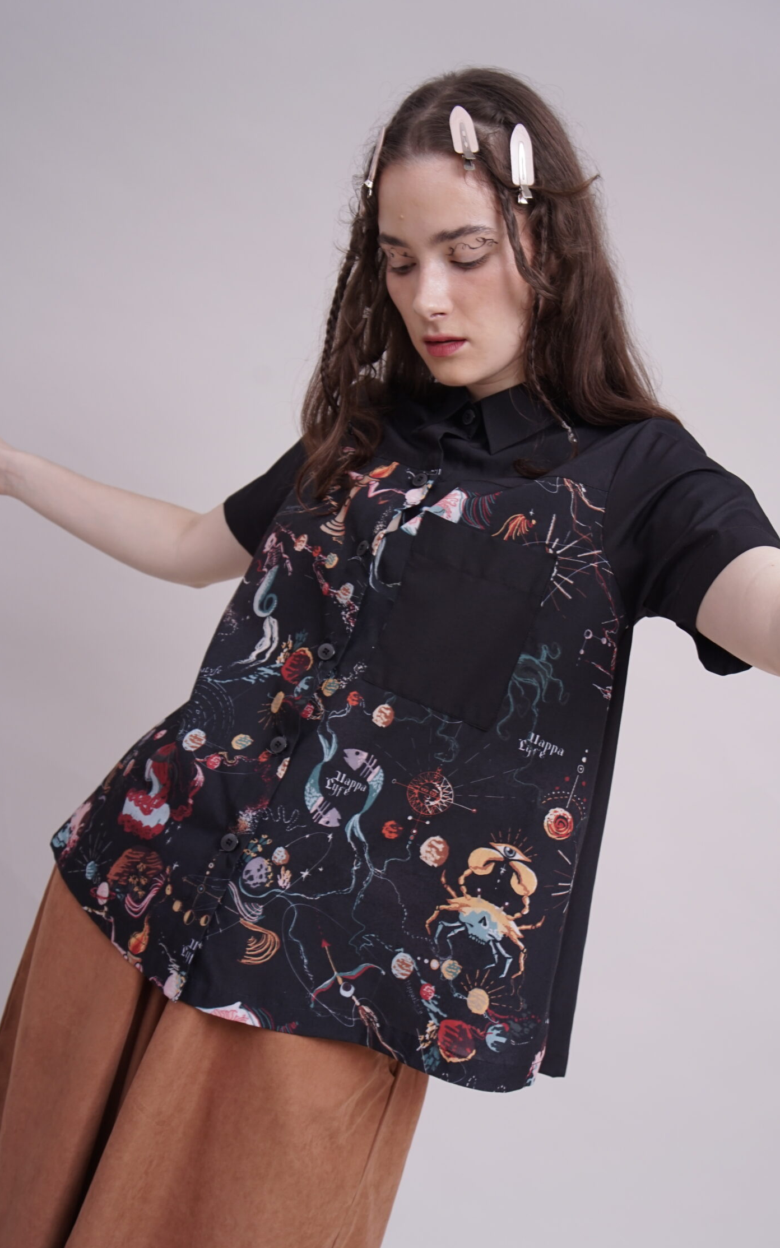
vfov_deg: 48.2
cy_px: 631
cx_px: 458
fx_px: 1394
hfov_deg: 31.2
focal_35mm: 41
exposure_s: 1/100
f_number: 6.3
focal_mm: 35
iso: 400
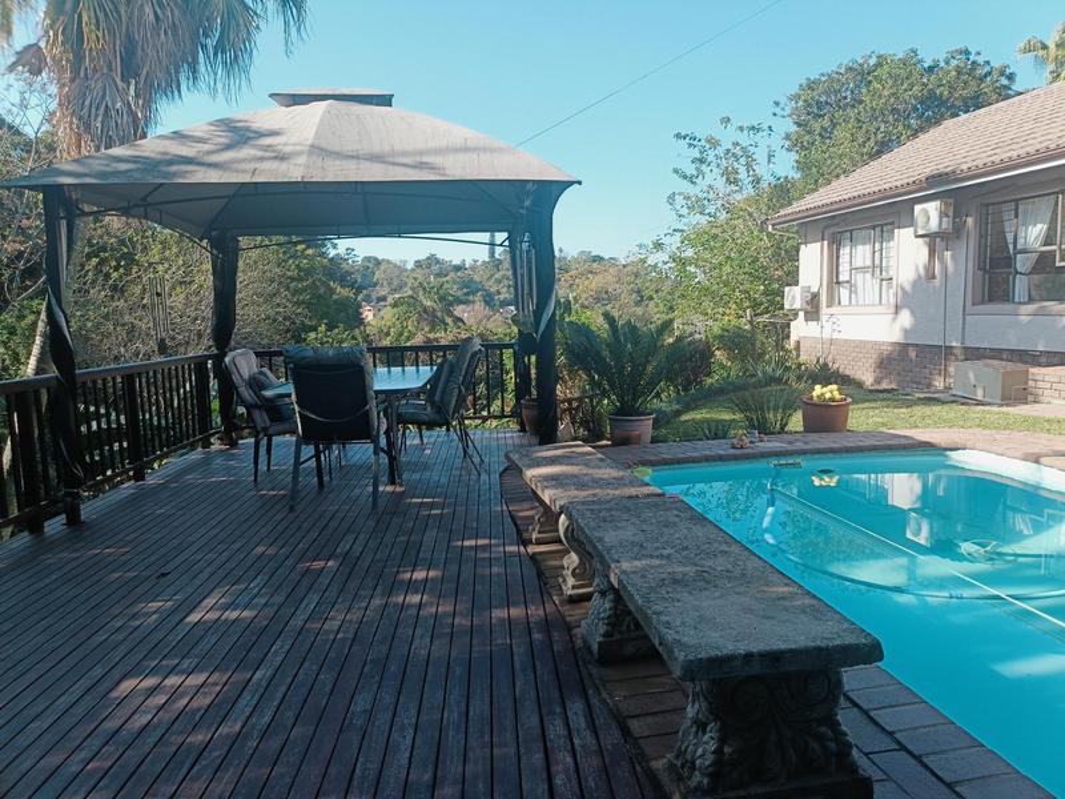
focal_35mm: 25
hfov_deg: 69.4
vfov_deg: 54.9
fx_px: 769
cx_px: 532
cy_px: 400
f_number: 1.7
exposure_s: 1/264
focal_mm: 4.7
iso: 50
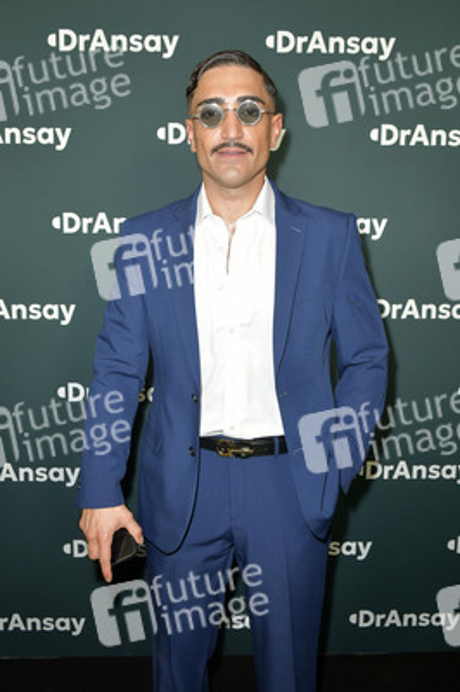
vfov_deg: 58.8
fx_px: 614
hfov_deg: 41.0
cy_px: 346
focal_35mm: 32
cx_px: 230
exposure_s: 1/250
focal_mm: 32
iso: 1250
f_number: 6.3
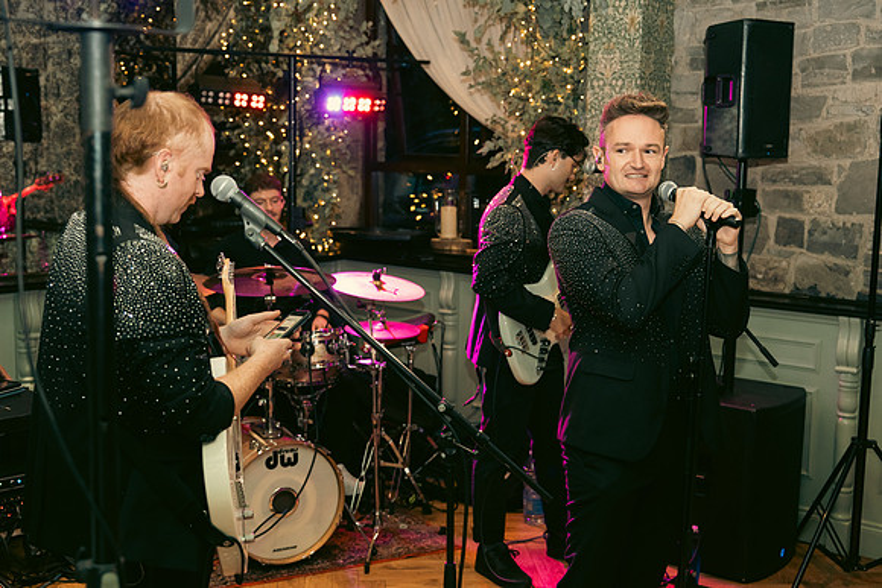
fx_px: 1103
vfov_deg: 29.9
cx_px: 441
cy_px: 294
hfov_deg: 43.6
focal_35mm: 45
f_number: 3.5
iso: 2500
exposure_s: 1/160
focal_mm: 45
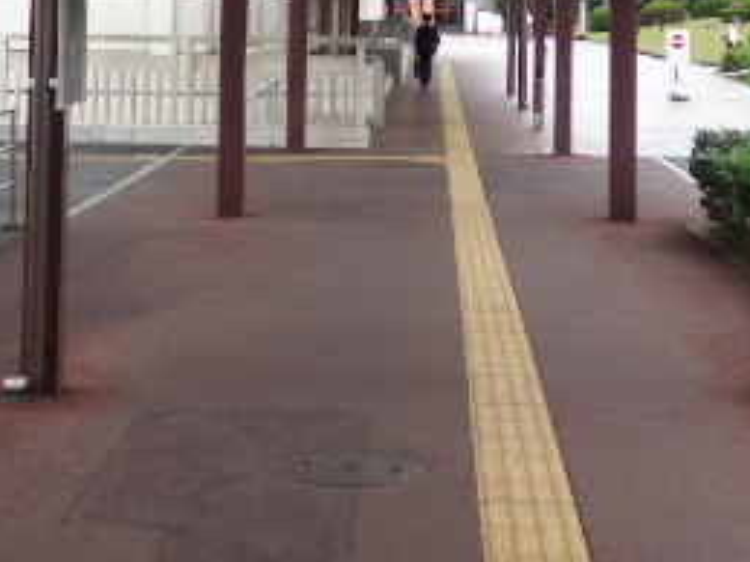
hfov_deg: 22.0
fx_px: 1927
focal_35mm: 89
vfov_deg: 15.9
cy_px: -130
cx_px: 408
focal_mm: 6.4
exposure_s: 1/125
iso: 125
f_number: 3.5
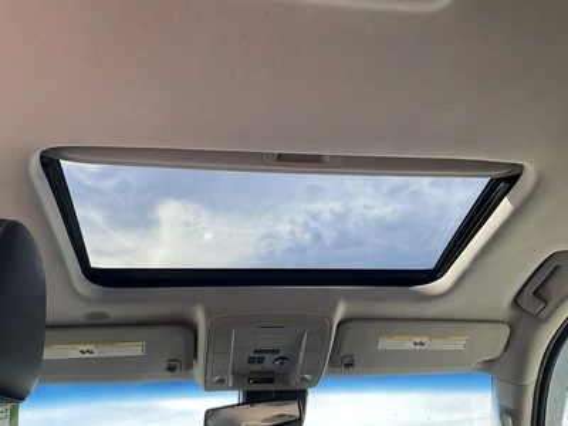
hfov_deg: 61.7
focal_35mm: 29
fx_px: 476
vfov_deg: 48.2
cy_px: 213
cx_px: 284
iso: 20
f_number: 1.8
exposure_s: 1/193
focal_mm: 3
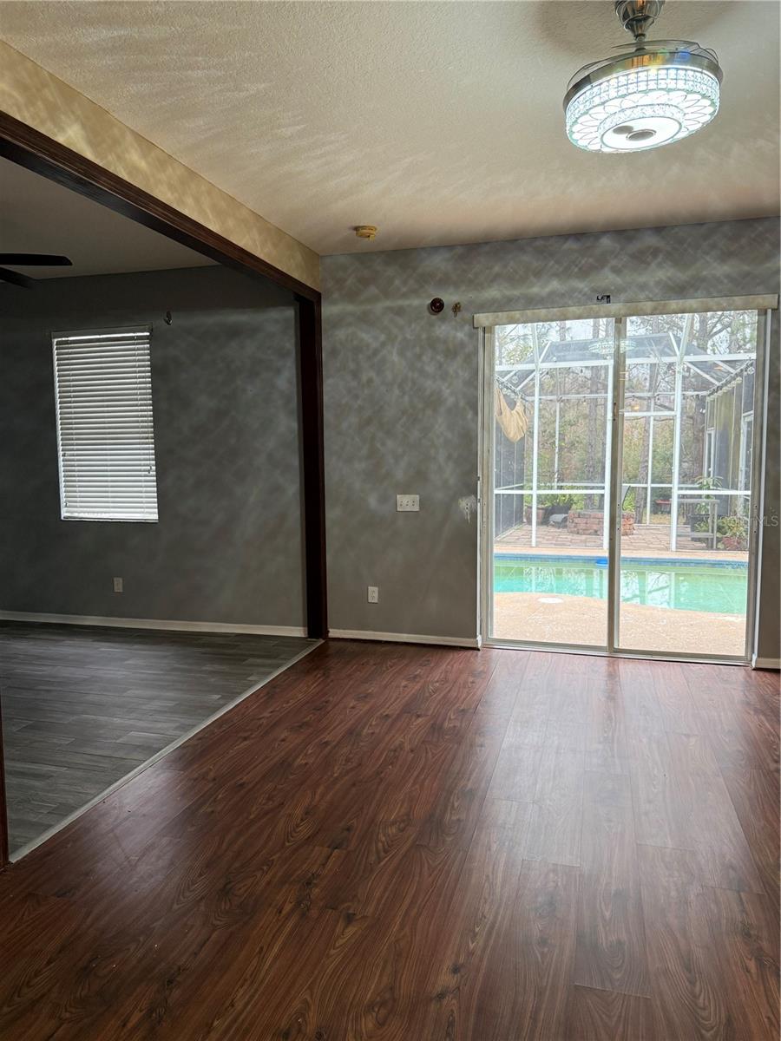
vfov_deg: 71.6
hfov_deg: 56.8
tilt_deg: -3.9
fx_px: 722
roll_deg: -0.7
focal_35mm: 24
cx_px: 390
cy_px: 520
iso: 200
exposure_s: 1/60
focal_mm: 6.76
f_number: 1.78
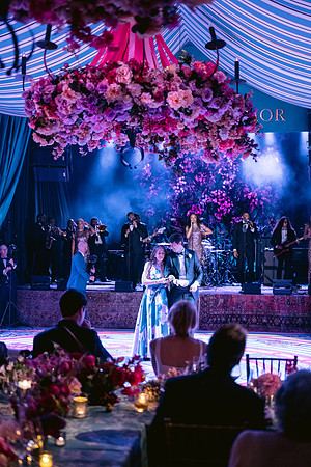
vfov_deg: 39.6
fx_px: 648
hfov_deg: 27.0
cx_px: 156
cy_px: 234
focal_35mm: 50
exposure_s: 1/250
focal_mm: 50
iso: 2500
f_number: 2
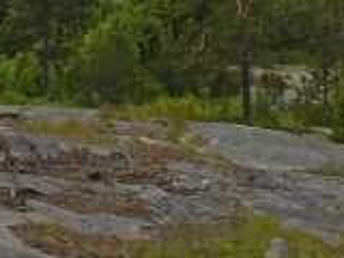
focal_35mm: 108
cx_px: 101
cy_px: -249
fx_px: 1073
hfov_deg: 18.1
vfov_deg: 12.2
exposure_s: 1/100
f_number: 13
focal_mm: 20
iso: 100
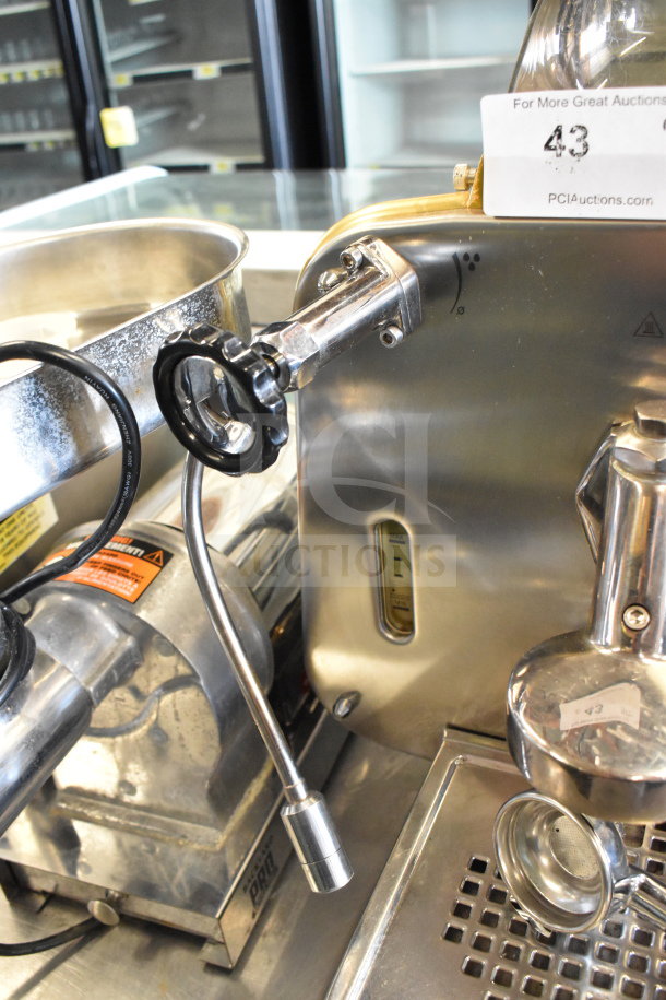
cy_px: 500
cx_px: 333
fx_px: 916
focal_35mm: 33
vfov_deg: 57.2
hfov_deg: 40.0
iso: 6400
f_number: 5
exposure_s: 1/100
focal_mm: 22
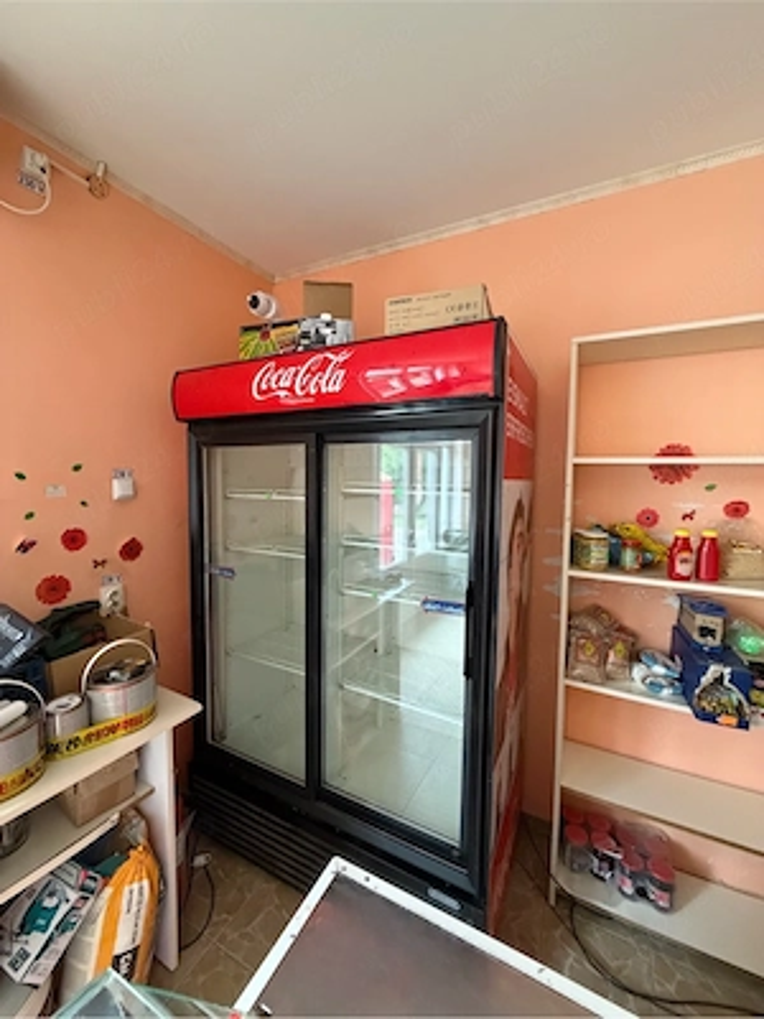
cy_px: 510
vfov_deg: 102.1
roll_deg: -1.6
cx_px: 382
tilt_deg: -4.5
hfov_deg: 85.7
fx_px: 412
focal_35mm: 14
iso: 640
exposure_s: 1/60
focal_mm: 2.22
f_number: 2.2
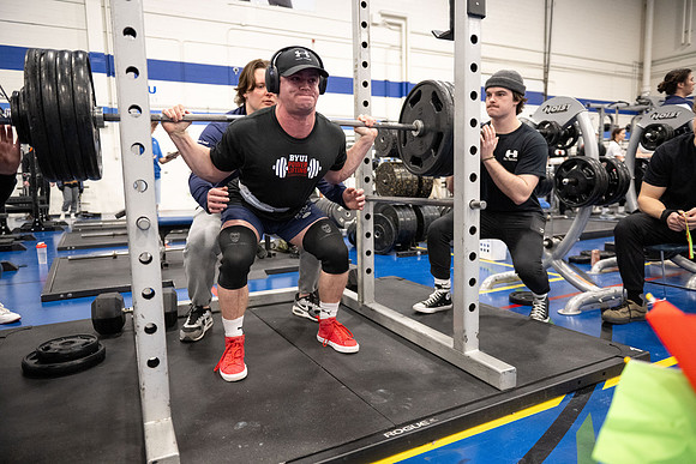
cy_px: 232
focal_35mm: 24
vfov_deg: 53.2
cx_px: 348
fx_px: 464
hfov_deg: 73.7
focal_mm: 24
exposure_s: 1/200
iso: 6400
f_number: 2.8
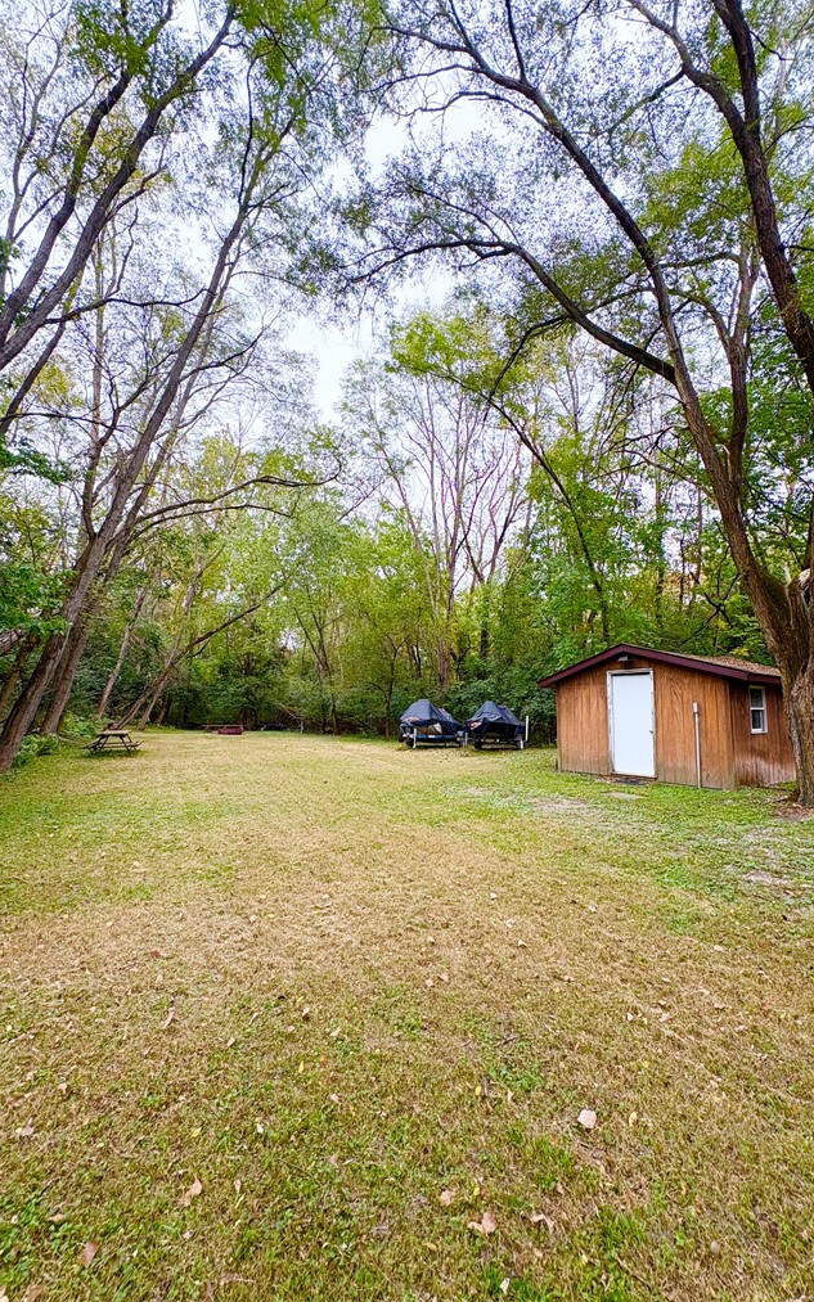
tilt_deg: +7.0
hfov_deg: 74.7
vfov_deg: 101.5
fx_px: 532
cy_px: 648
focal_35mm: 15
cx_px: 433
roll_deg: +0.0
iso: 64
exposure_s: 1/392
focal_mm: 2.22
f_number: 2.2
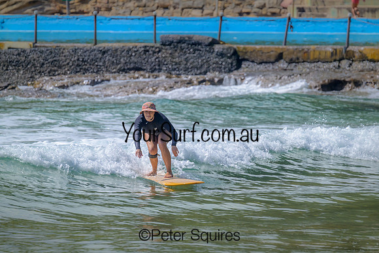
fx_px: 5897
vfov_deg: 2.5
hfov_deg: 3.7
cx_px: 190
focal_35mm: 560
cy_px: 126
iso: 900
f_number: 11
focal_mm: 560
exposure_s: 1/200
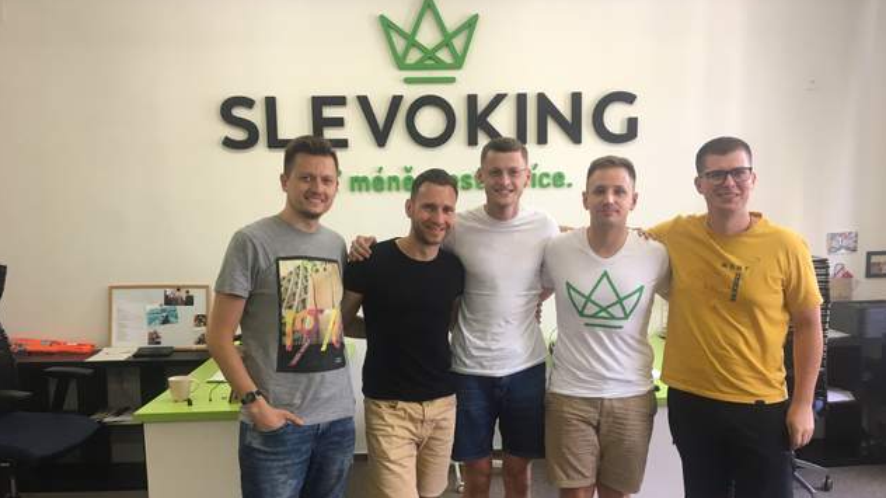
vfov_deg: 36.3
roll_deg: +1.3
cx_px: 444
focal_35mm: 32
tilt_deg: -7.0
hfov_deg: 61.0
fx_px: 752
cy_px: 323
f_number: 2.2
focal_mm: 4.15
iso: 40
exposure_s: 1/33
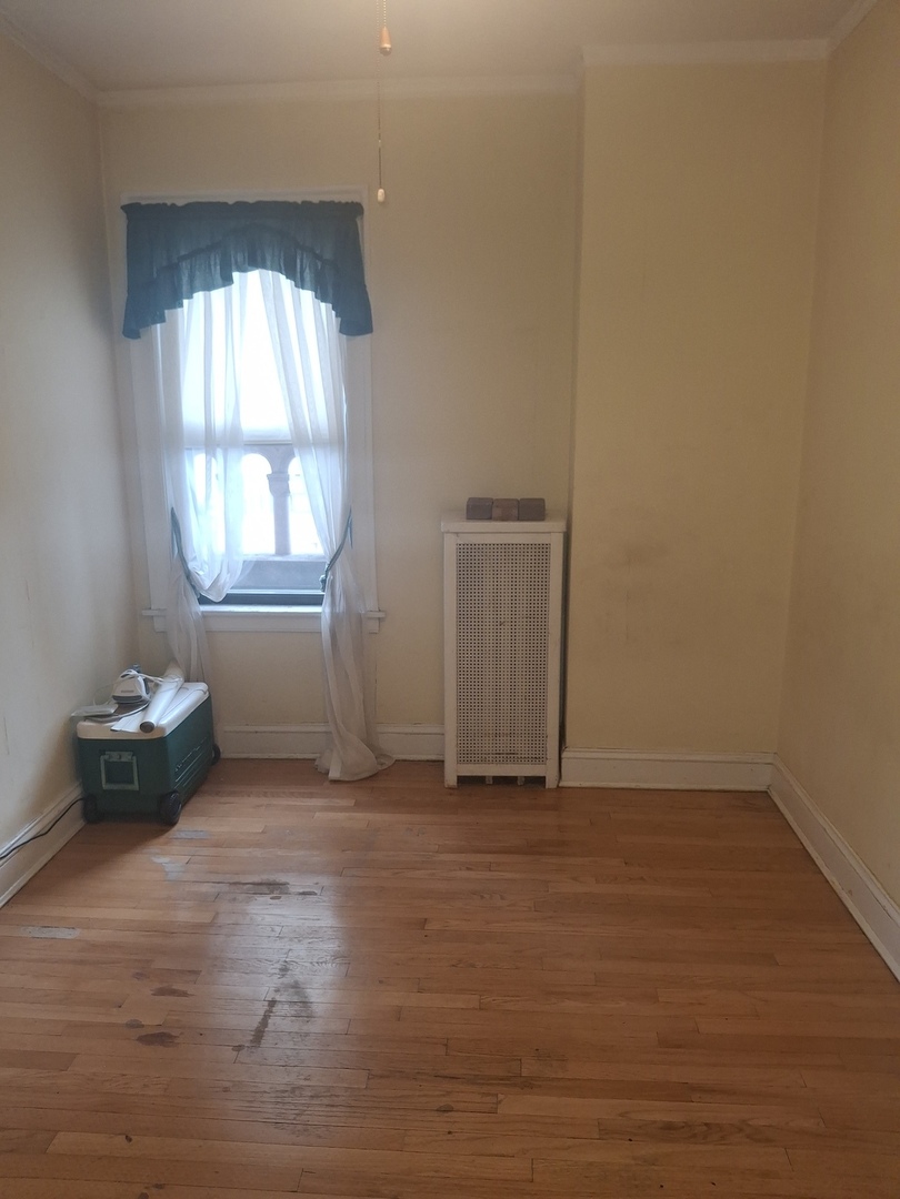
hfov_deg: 54.9
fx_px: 867
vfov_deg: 69.4
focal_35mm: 25
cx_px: 450
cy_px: 600
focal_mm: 4.69
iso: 250
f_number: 1.8
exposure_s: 1/120
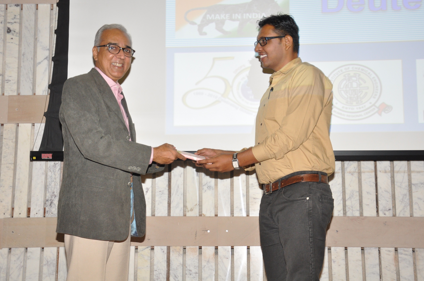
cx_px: 209
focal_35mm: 61
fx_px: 718
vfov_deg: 22.2
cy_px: 135
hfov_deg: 32.9
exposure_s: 1/125
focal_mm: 38
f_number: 5.6
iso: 1000
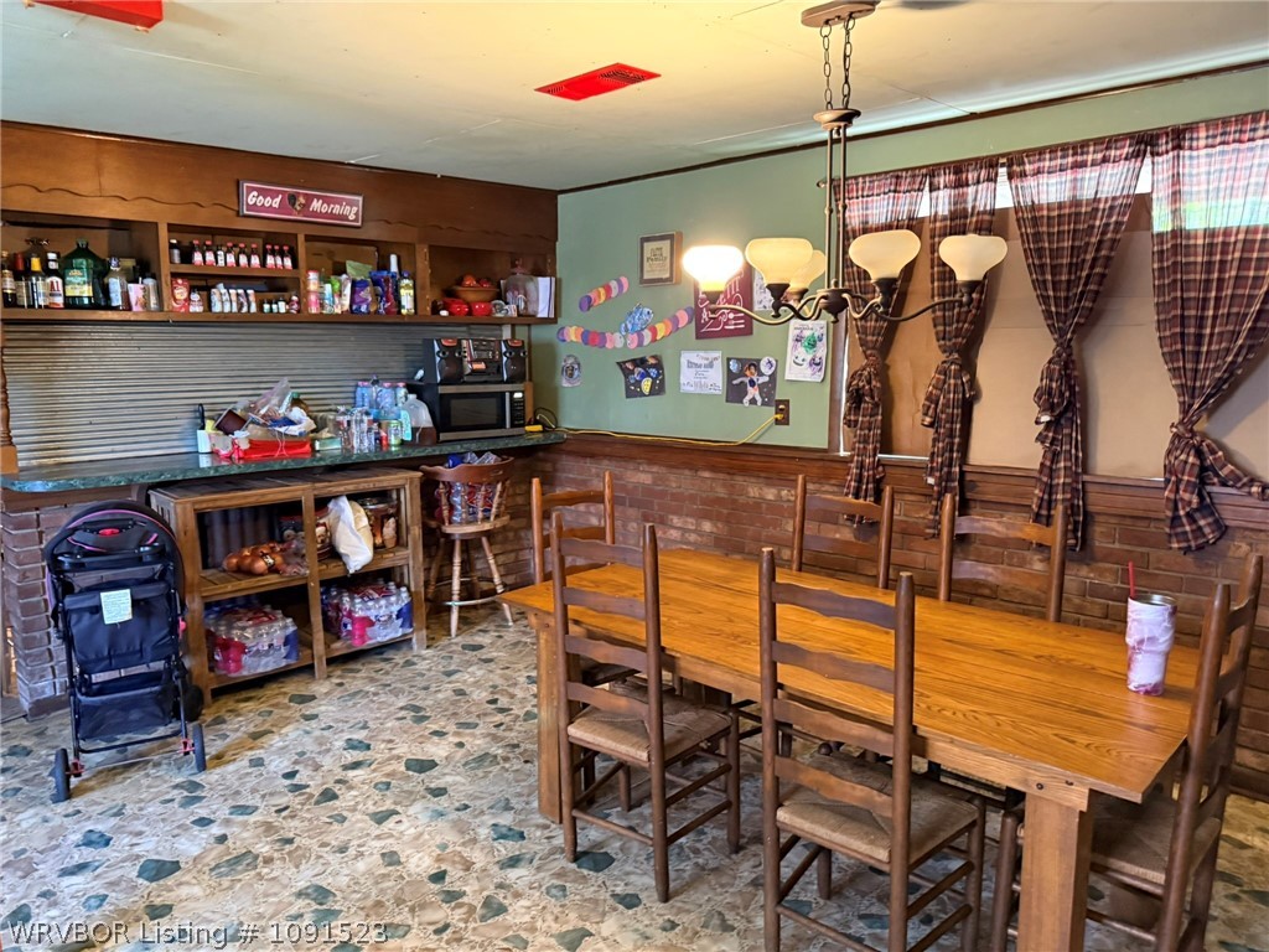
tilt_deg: -6.2
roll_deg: +0.7
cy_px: 476
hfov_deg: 71.6
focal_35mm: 24
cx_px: 634
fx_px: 880
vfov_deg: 56.8
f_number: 1.78
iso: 1000
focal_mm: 6.76
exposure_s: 1/40
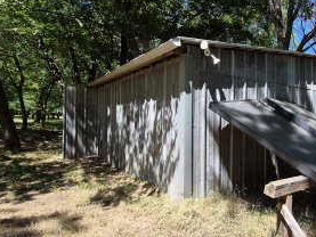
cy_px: 112
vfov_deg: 56.8
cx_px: 240
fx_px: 219
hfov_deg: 66.8
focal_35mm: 24
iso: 40
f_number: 2.2
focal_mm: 1.74
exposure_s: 1/884
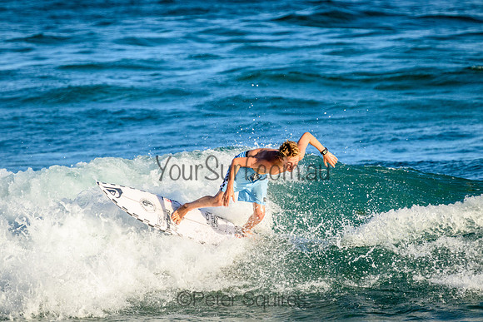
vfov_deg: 1.7
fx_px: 10735
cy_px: 161
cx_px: 242
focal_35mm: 800
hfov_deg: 2.6
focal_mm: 800
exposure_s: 1/2000
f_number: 11
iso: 1800
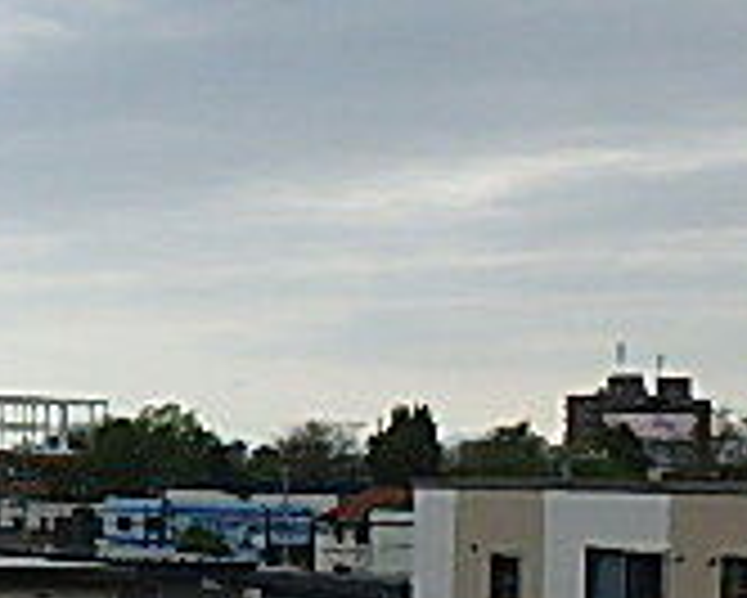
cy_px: 463
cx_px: -558
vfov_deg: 19.3
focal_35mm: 79
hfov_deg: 19.0
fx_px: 1748
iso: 125
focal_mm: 3.7
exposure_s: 1/640
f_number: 6
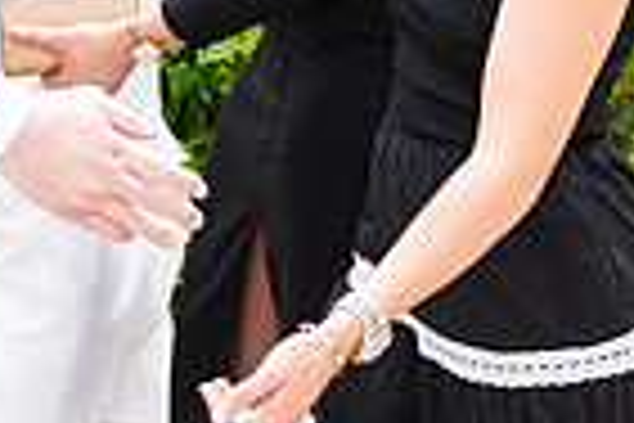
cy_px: -34
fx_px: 2096
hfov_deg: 17.2
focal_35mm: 119
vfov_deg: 11.4
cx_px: 301
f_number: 3.5
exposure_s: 1/1600
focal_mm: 29
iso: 250
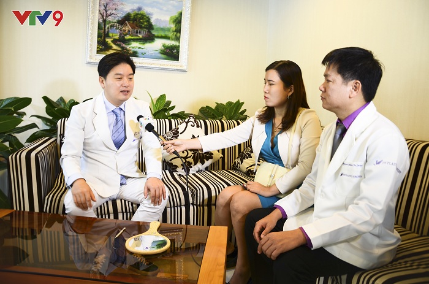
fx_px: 321
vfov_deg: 47.7
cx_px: 214
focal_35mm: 27
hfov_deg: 67.5
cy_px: 142
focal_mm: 18
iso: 100
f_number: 3.5
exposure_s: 1/15
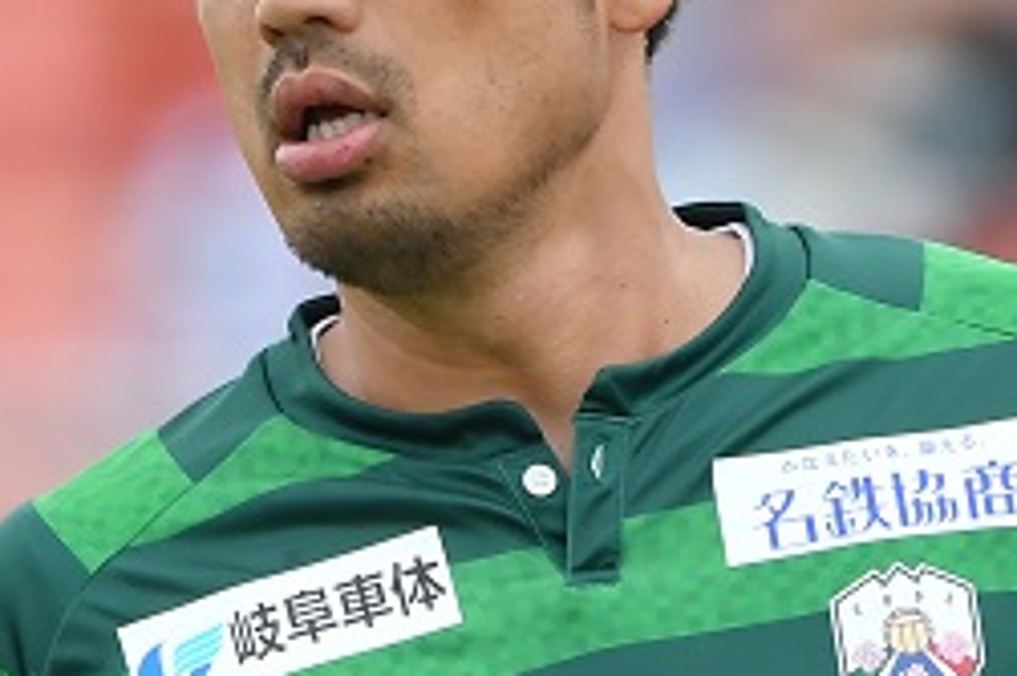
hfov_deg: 0.9
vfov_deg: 0.6
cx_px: 685
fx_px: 67527
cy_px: 536
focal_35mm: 2392
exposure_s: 1/1250
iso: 500
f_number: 5.6
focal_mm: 500
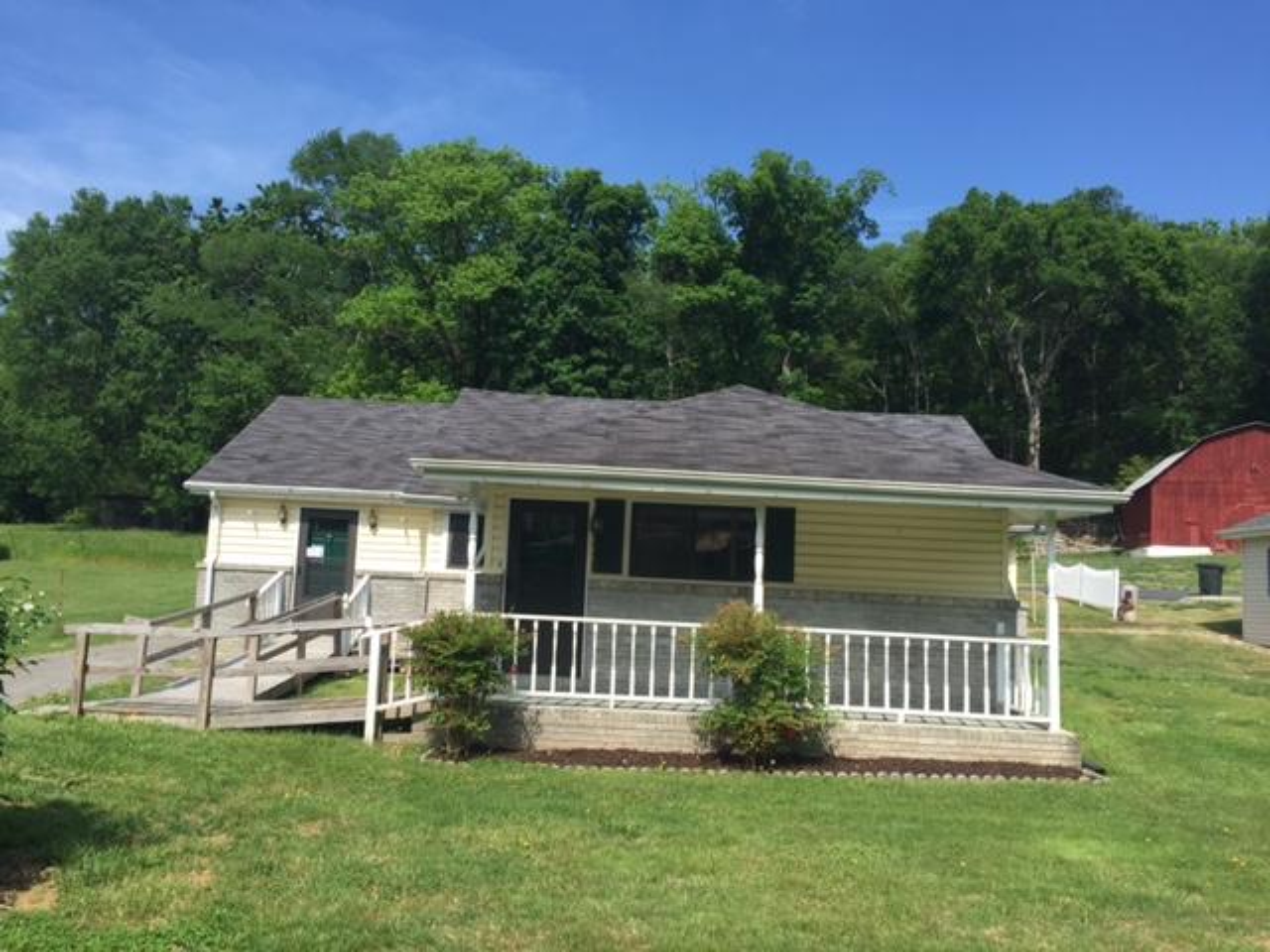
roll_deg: -4.0
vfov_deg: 48.2
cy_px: 476
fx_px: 1064
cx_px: 635
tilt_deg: +5.3
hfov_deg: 61.7
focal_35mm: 29
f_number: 2.2
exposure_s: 1/1721
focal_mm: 4.15
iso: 32
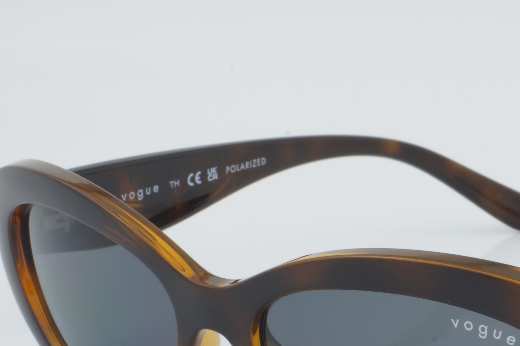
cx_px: 465
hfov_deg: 14.6
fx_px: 2008
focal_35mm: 139
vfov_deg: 9.8
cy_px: 313
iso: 100
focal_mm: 50
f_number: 32
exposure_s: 1/3
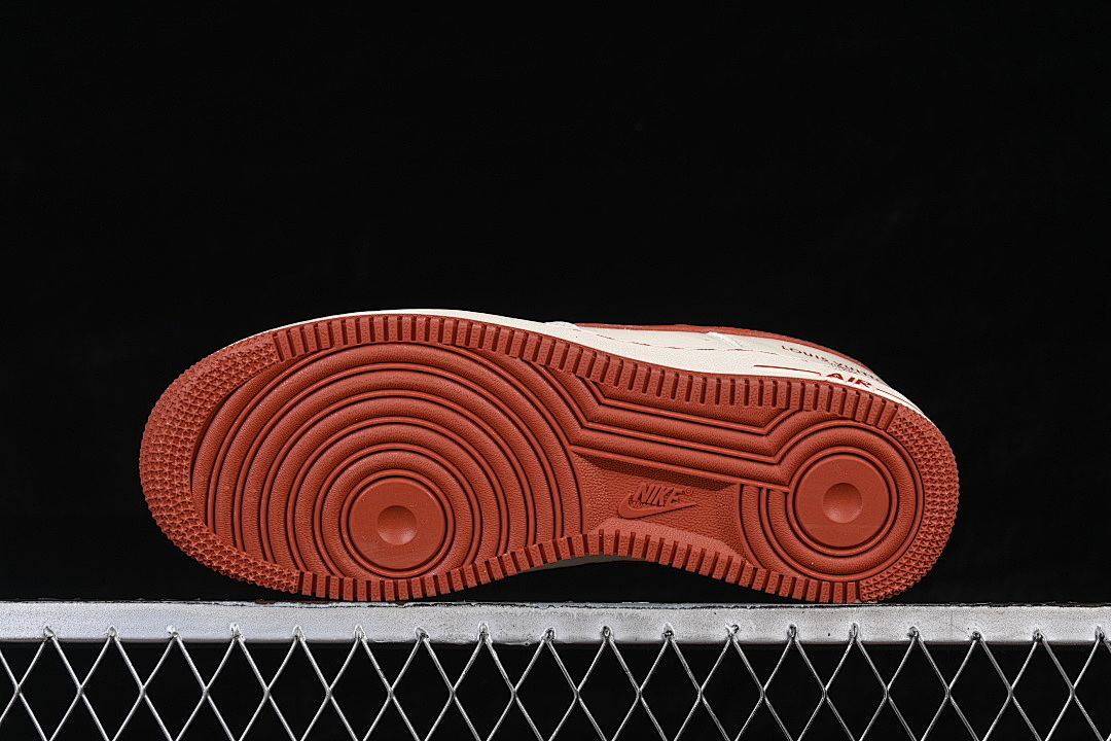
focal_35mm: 75
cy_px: 370
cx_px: 556
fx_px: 2314
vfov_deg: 18.2
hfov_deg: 27.0
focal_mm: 50
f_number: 8
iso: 160
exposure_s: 1/80
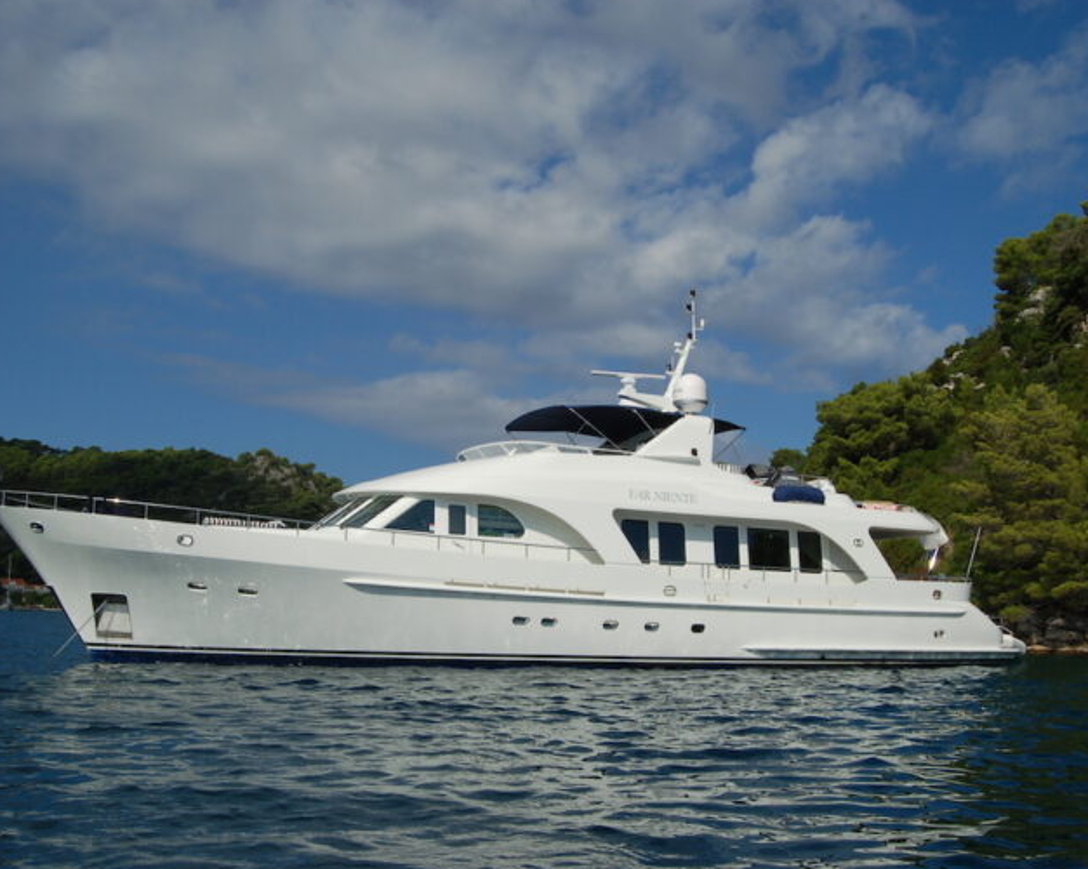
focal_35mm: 38
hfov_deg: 48.0
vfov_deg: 39.1
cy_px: 435
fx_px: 1223
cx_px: 537
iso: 200
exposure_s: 1/500
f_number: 11
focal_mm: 22
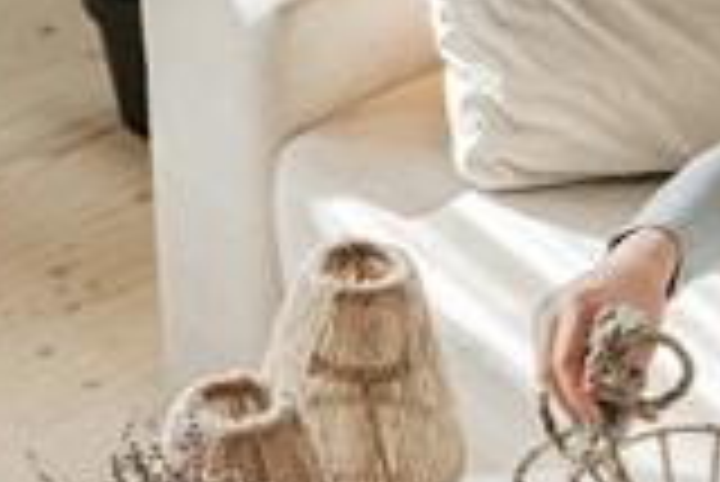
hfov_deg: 8.5
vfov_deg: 5.7
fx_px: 4804
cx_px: 783
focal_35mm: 240
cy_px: 459
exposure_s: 1/60
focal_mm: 42.5
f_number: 4
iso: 160
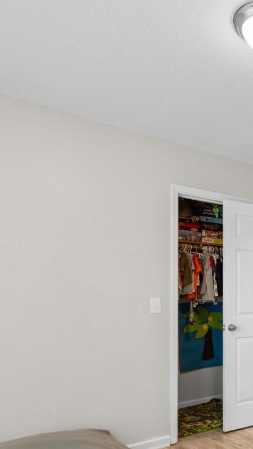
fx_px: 393
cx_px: 319
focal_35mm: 33
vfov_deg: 58.5
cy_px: 289
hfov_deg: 29.5
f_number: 4.5
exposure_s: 1/5
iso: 100
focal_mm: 10
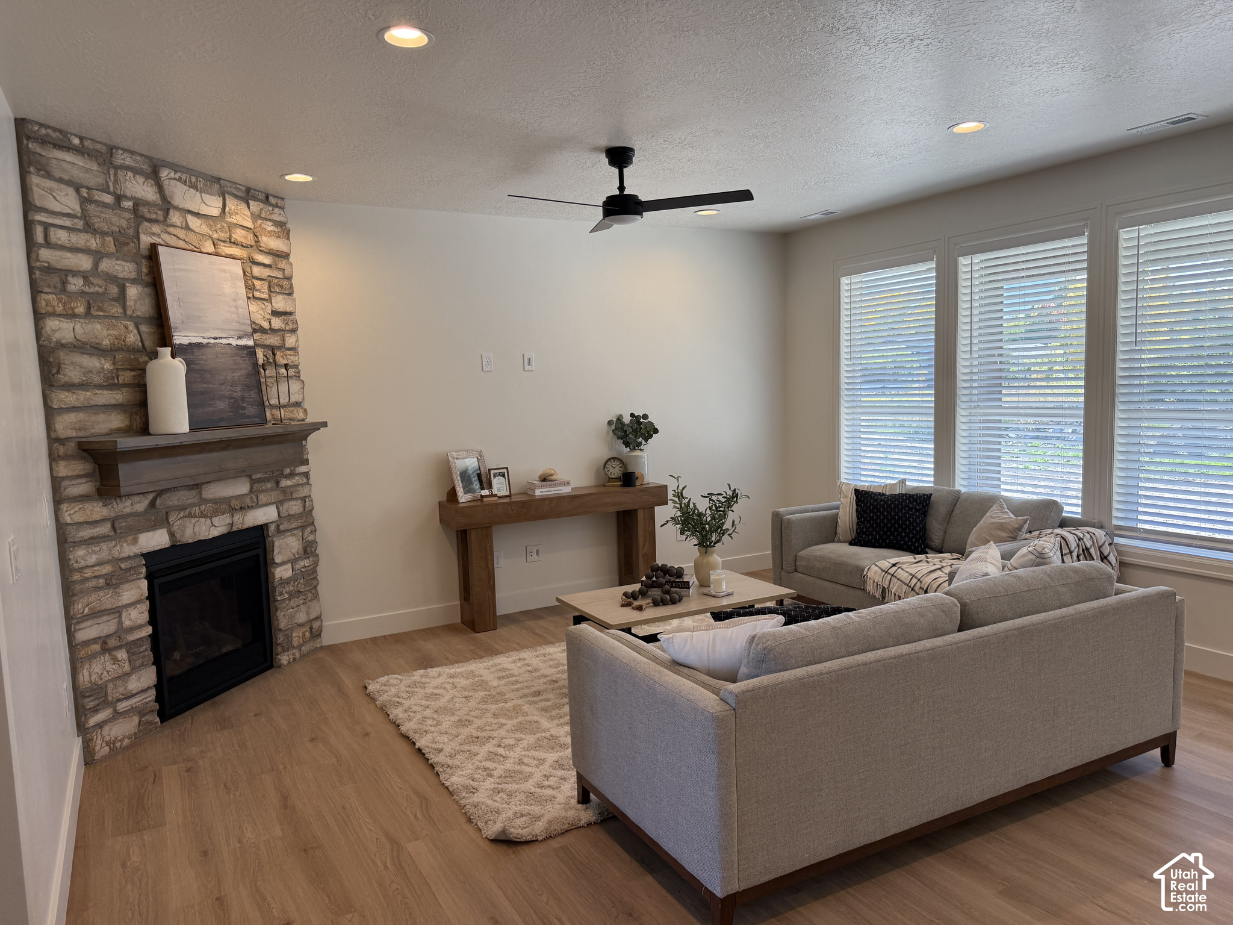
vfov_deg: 56.8
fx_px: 855
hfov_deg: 71.6
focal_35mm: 24
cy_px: 462
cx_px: 616
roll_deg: +2.1
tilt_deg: -5.6
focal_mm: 6.76
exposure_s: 1/247
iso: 100
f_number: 1.78
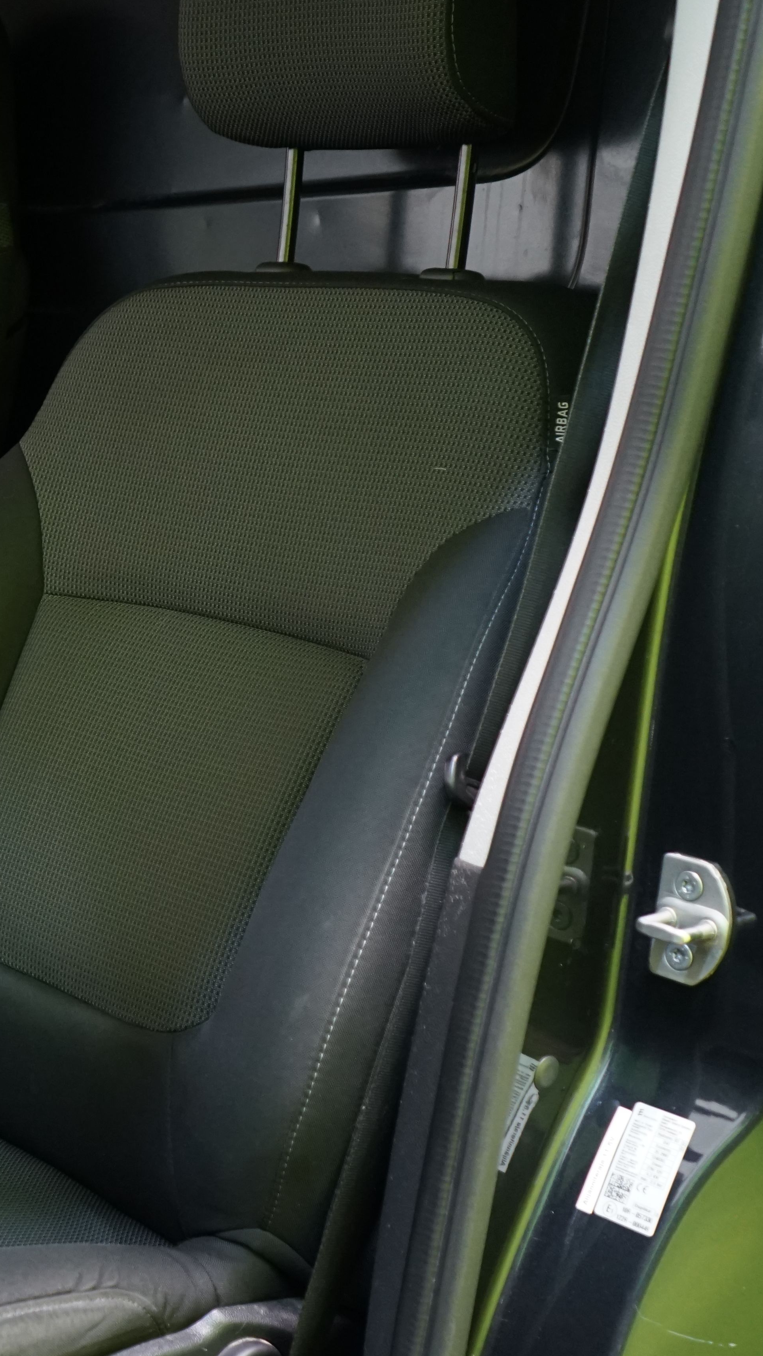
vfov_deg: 37.8
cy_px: 751
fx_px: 1978
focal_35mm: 55
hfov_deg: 20.8
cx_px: -70
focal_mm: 30
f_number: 3.5
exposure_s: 1/30
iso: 1600
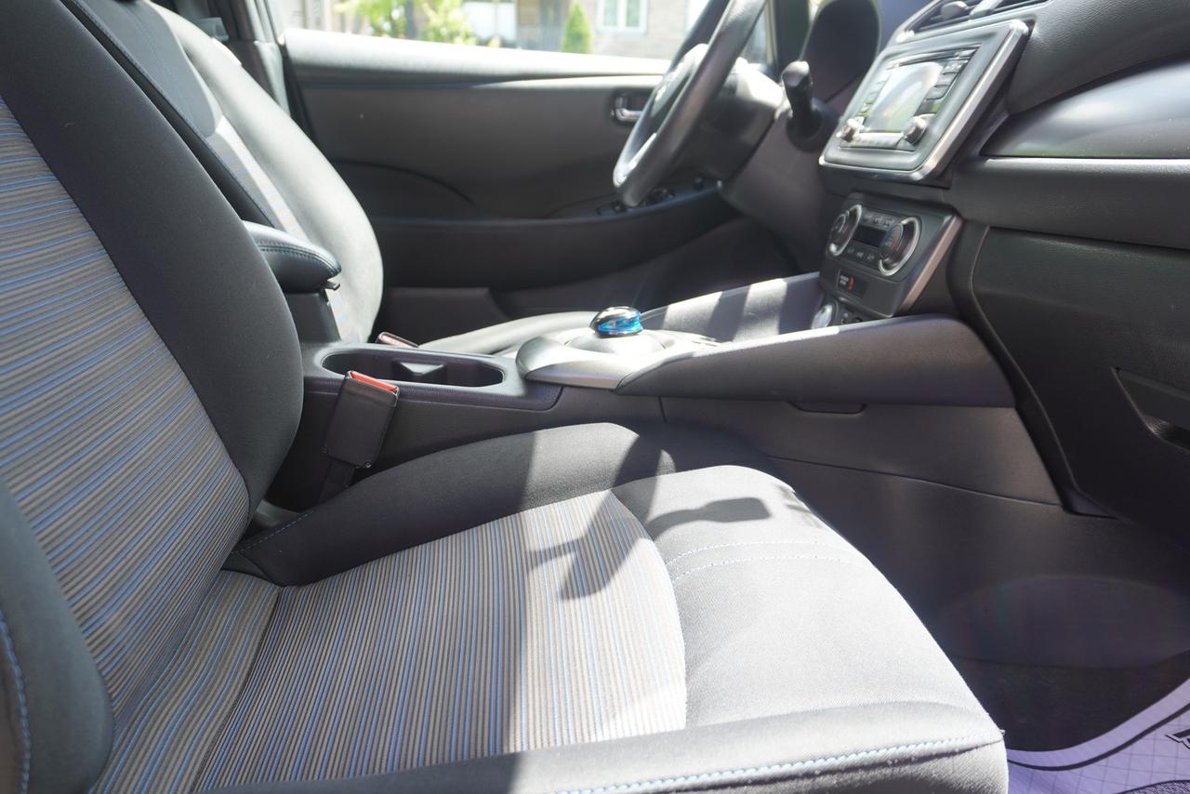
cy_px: 397
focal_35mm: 28
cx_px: 595
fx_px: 942
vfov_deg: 45.7
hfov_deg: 64.5
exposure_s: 1/60
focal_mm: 19
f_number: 4
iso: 125
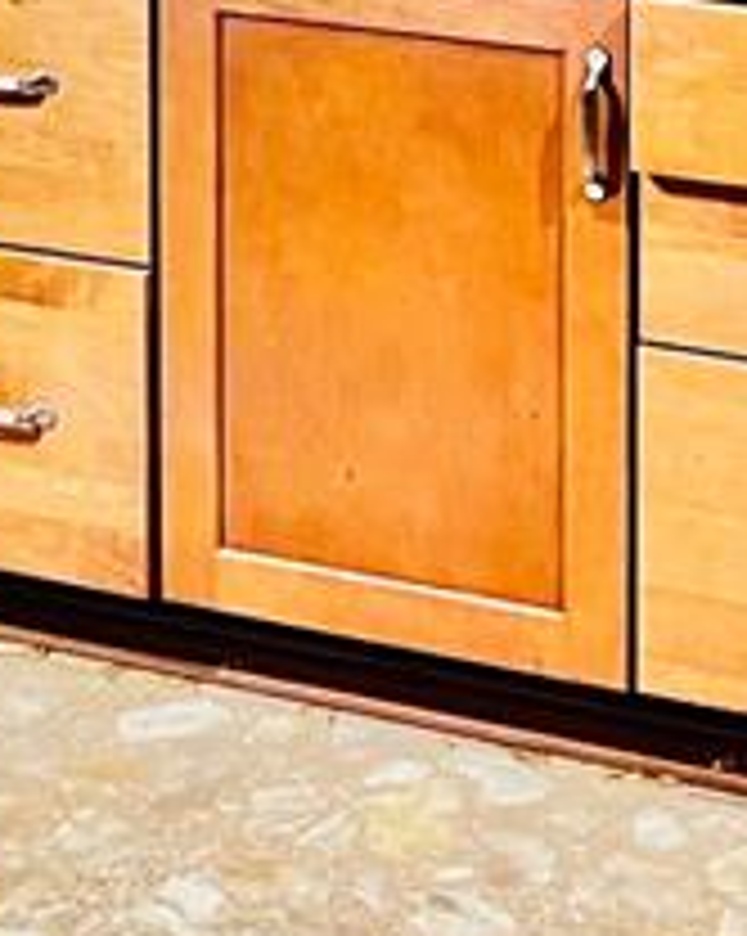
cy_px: -446
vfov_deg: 14.4
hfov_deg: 12.3
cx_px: 292
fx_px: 3460
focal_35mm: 125
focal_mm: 5.7
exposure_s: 1/40
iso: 500
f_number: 1.5
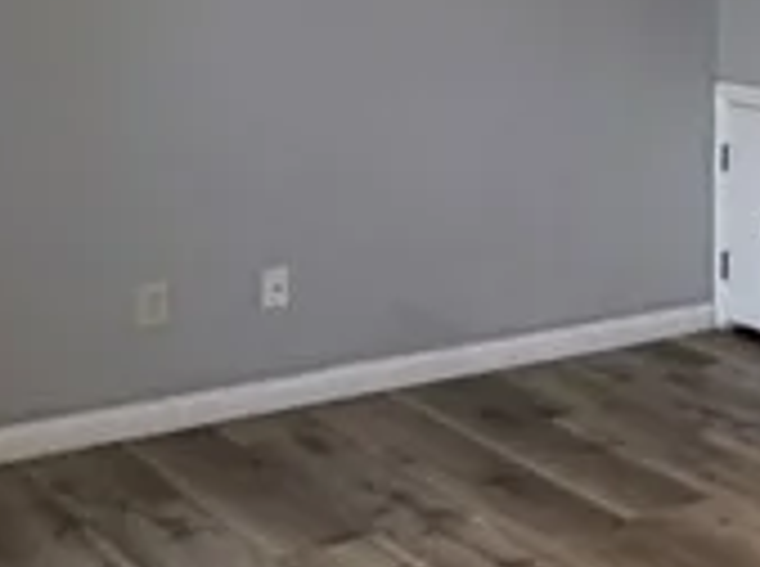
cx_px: 1237
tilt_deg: +0.8
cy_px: -153
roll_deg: +0.7
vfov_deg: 16.4
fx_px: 1862
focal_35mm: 85
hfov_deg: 19.2
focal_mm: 2.22
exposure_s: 1/60
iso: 320
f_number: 2.2
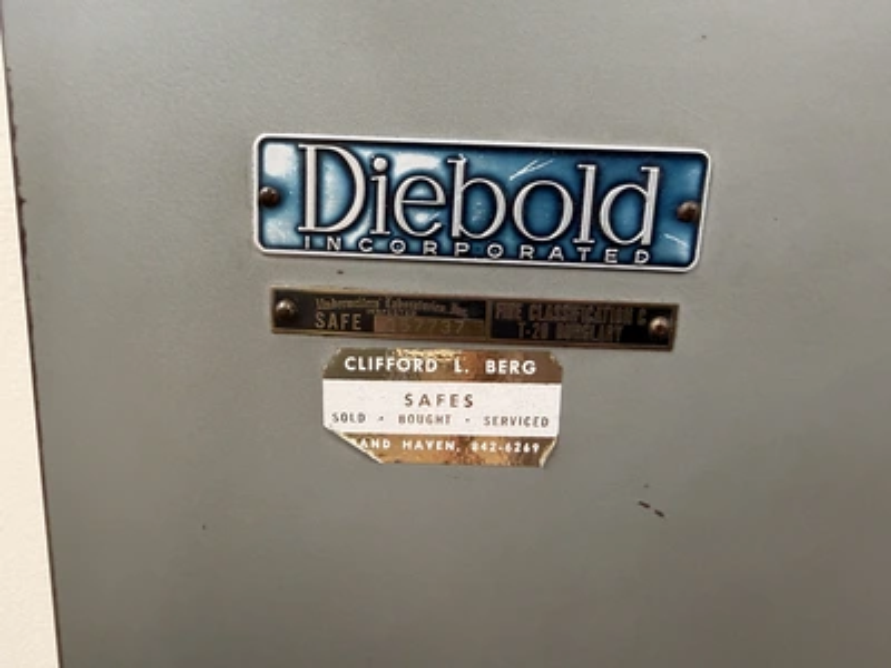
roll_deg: -1.2
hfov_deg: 69.4
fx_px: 643
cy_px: 334
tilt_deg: -13.1
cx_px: 446
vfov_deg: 54.9
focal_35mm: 25
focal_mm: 2.22
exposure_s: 1/60
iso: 320
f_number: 2.2
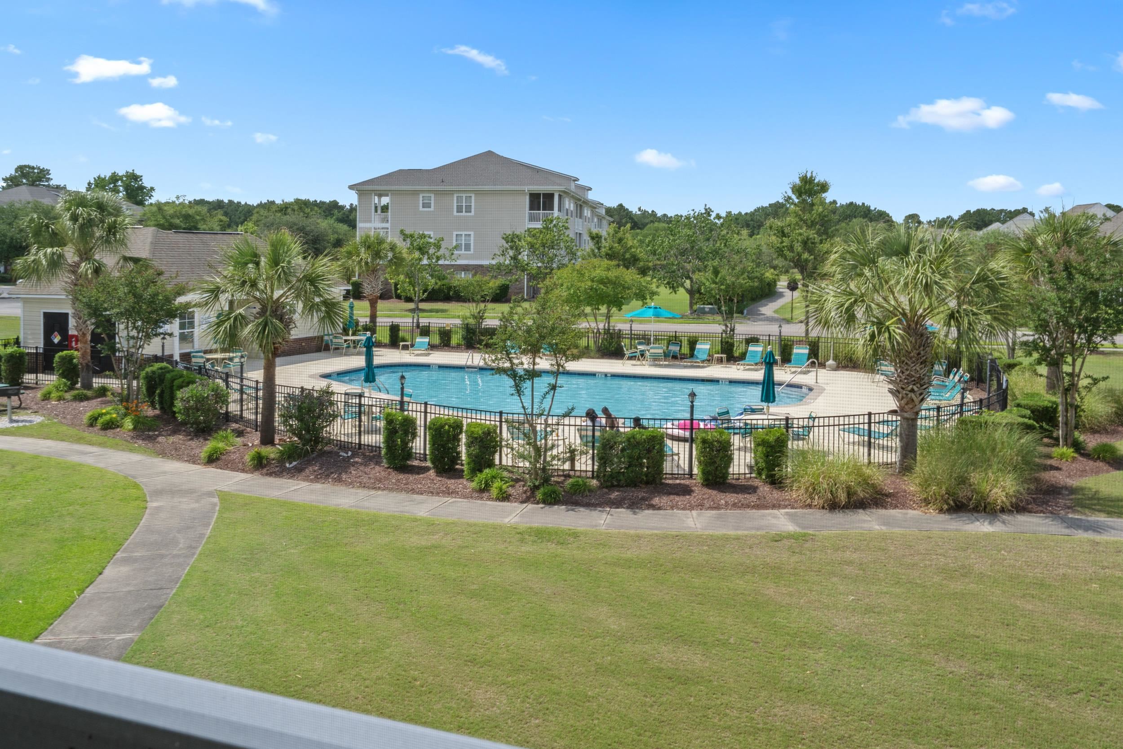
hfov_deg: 61.9
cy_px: 374
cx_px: 562
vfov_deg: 43.6
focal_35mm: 30
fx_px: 936
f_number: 8
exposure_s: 1/250
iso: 250
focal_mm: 30
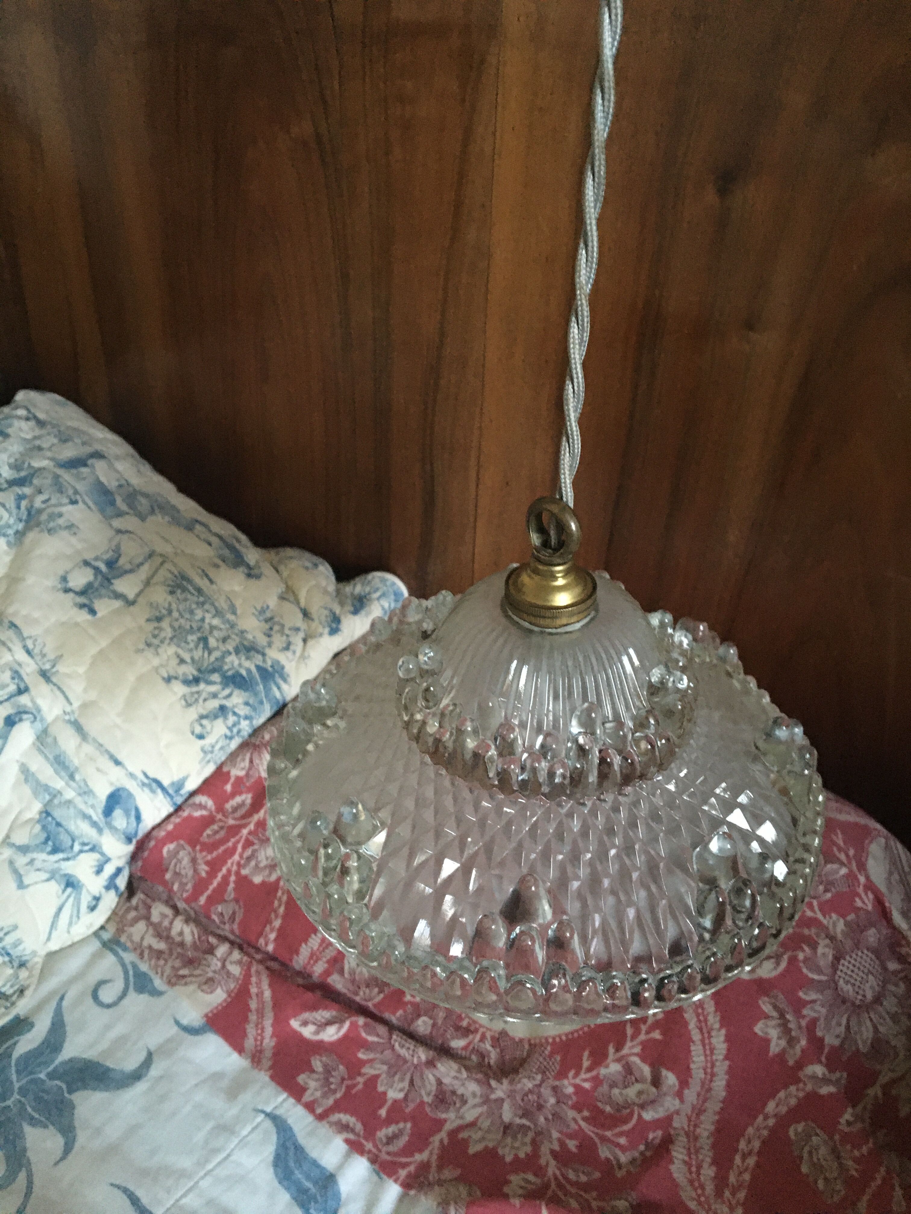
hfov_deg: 48.2
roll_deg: -2.8
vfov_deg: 61.7
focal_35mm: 29
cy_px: 607
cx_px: 456
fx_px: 1018
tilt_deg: -31.3
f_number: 2.2
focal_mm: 4.15
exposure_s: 1/17
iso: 400
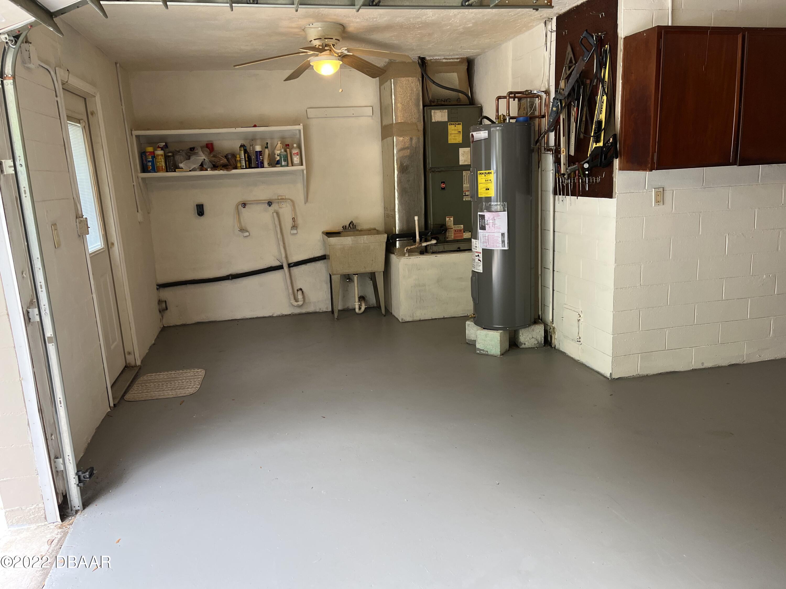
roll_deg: +2.6
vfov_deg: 53.1
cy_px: 294
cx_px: 393
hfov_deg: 67.3
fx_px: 590
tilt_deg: -12.9
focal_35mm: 26
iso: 80
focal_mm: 5.1
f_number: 1.6
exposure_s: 1/121
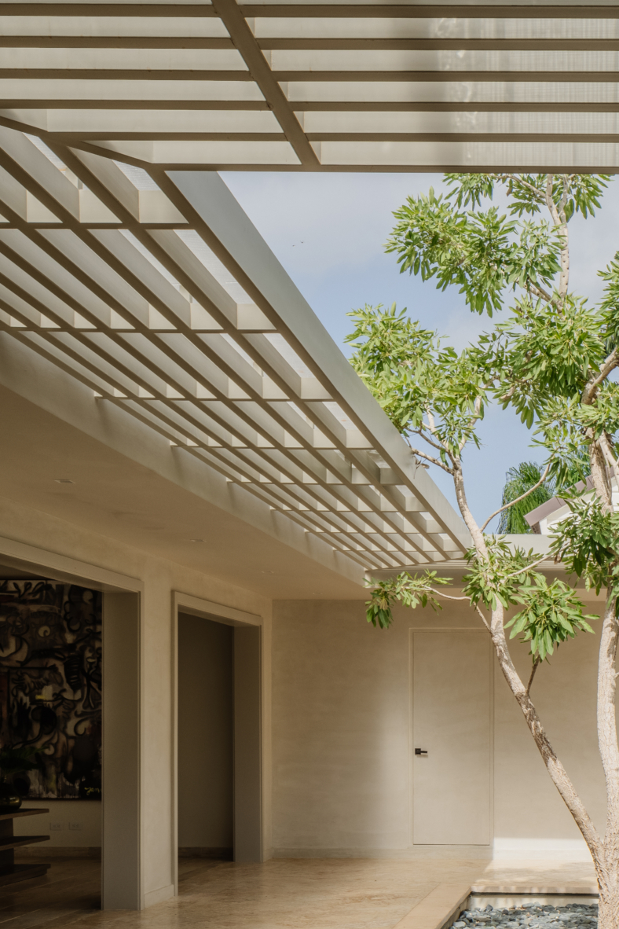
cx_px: 623
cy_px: 484
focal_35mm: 52
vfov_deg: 38.2
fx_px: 1341
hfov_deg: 24.8
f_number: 16
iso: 250
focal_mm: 24
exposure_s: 1/400
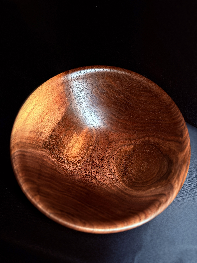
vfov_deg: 71.6
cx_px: 98
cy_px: 132
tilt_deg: -41.1
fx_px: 182
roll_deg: +6.6
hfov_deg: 56.8
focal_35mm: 24
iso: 200
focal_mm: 6.76
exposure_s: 1/67
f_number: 1.78
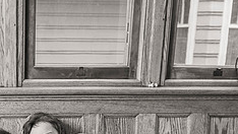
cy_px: 178
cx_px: 19
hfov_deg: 29.9
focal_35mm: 67
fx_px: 423
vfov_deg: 16.9
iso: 500
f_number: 4
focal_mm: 24
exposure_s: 1/200
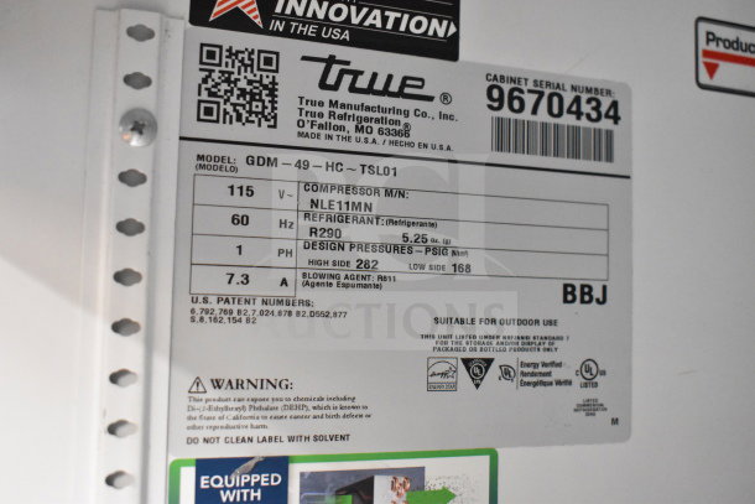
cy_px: 252
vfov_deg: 31.9
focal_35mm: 42
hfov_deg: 46.4
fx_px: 881
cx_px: 378
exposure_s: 1/50
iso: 9000
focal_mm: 28
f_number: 4.2
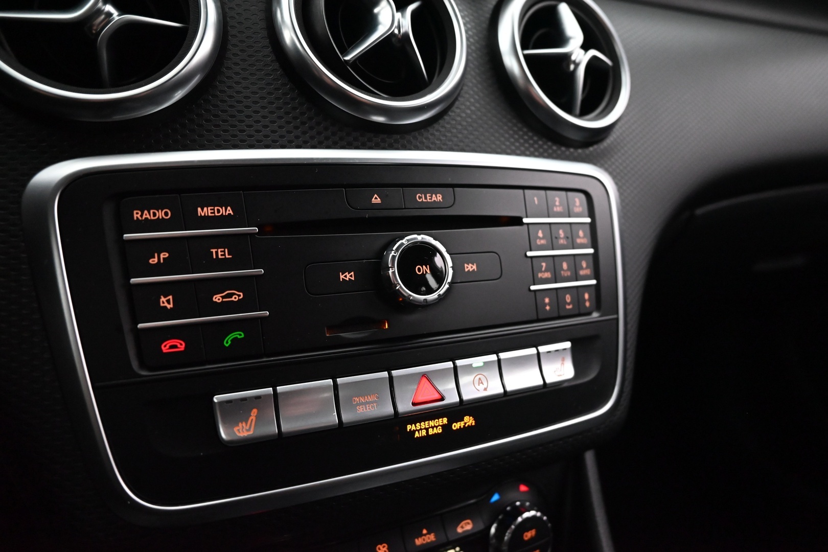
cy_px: 276
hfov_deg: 73.7
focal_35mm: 24
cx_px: 414
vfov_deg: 53.1
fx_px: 552
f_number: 4
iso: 7200
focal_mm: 24
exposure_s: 1/60
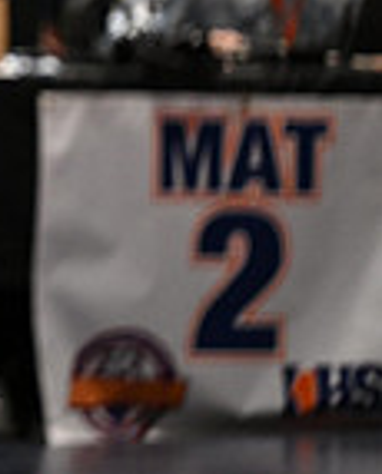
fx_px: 7762
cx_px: -575
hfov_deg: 2.8
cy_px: -161
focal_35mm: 551
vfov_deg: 3.5
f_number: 2.8
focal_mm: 145
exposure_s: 1/767
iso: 2800
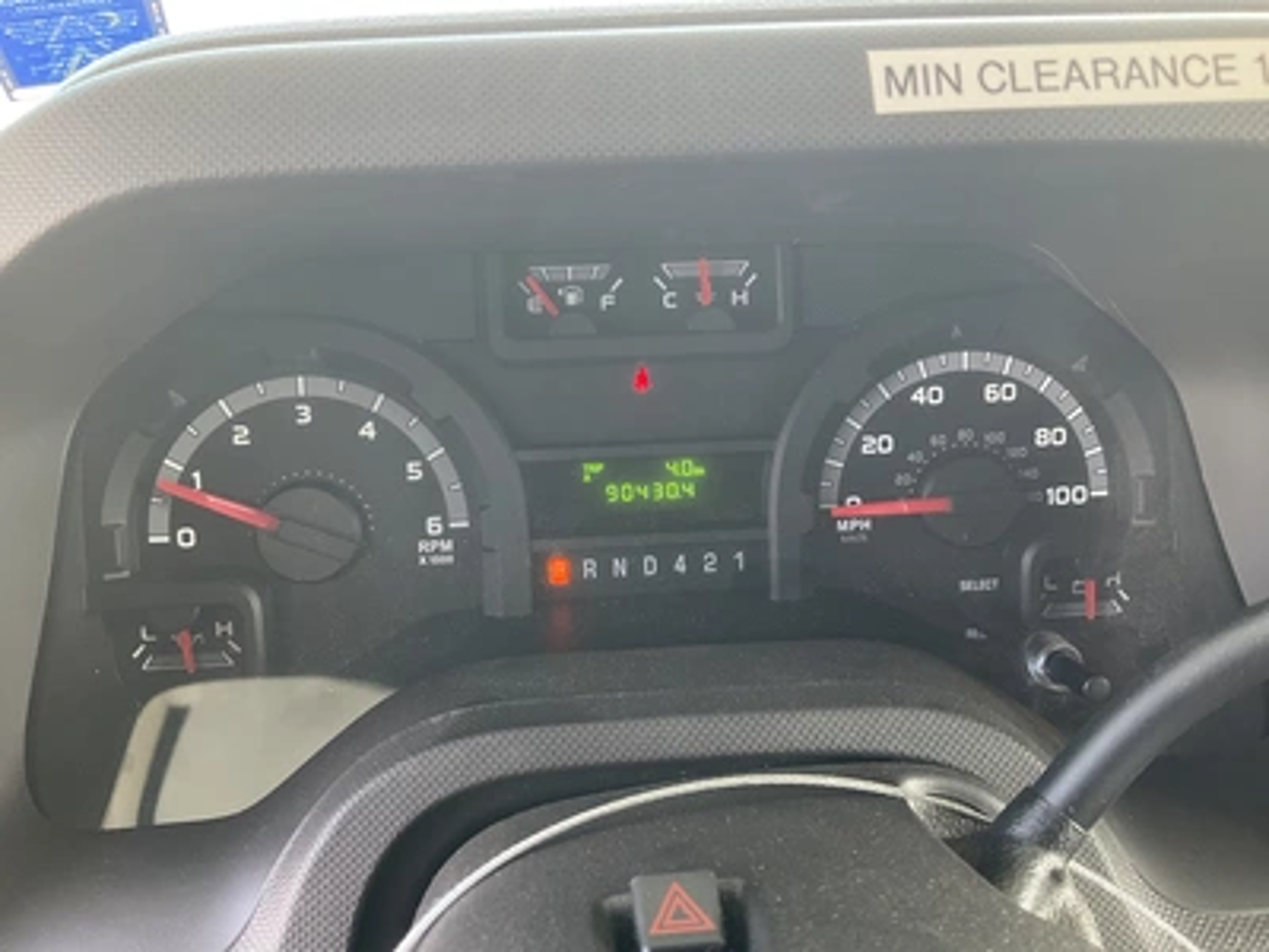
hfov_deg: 61.7
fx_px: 1063
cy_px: 476
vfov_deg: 48.2
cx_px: 634
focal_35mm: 29
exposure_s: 1/60
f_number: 1.8
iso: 80
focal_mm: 3
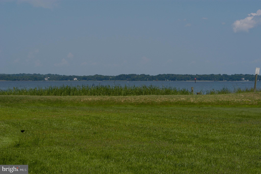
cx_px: 130
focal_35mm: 99
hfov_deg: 20.6
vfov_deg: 13.8
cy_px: 87
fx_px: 717
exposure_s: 1/350
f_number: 10
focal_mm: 66
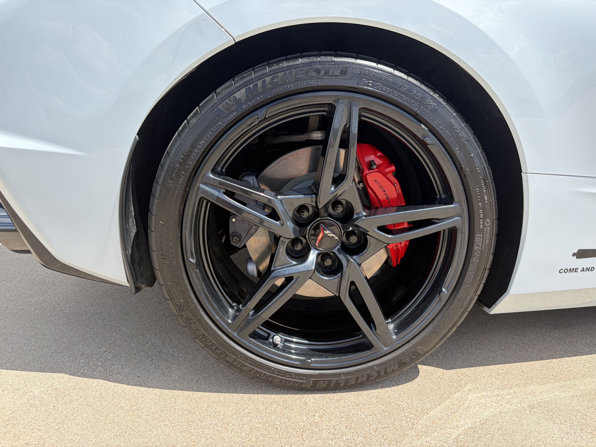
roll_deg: +2.0
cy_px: 224
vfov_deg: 53.1
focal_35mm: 26
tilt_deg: -13.7
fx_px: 448
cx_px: 298
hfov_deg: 67.3
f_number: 1.6
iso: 50
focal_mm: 5.96
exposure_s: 1/1451
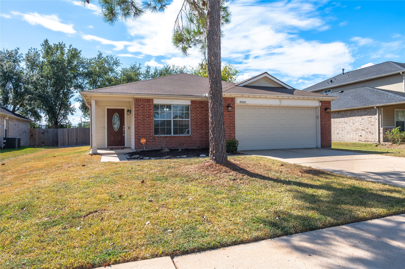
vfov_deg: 53.1
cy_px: 134
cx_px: 202
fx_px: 270
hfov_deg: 73.8
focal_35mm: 24
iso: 125
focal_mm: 24
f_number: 14
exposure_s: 1/80
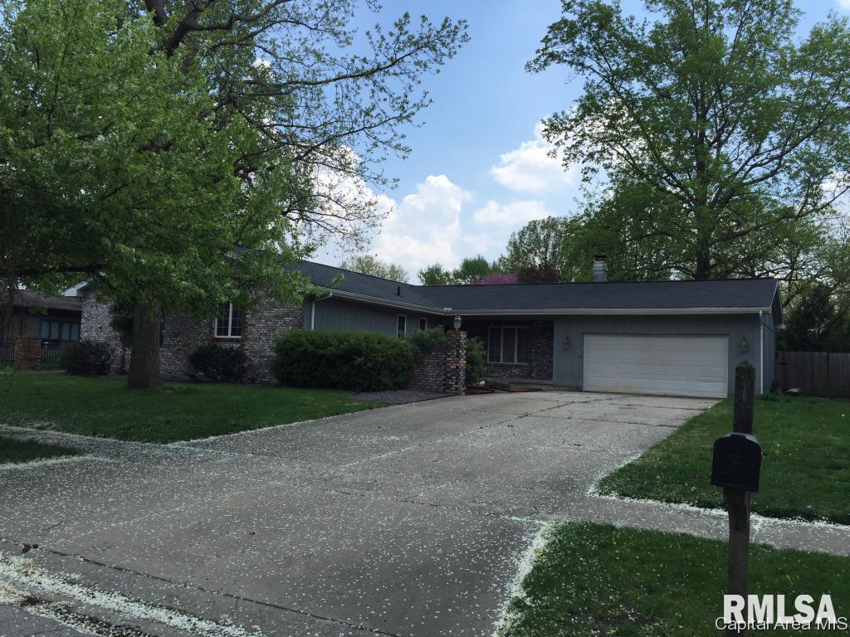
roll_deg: -2.4
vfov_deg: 48.2
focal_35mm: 29
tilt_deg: +4.4
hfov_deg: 61.7
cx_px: 425
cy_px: 318
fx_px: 712
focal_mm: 4.15
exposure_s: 1/2475
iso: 32
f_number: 2.2
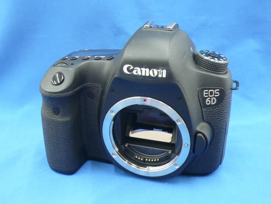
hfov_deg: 42.1
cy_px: 102
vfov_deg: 32.2
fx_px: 352
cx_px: 136
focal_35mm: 45
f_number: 2.9
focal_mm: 4.9
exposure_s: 1/10
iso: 100
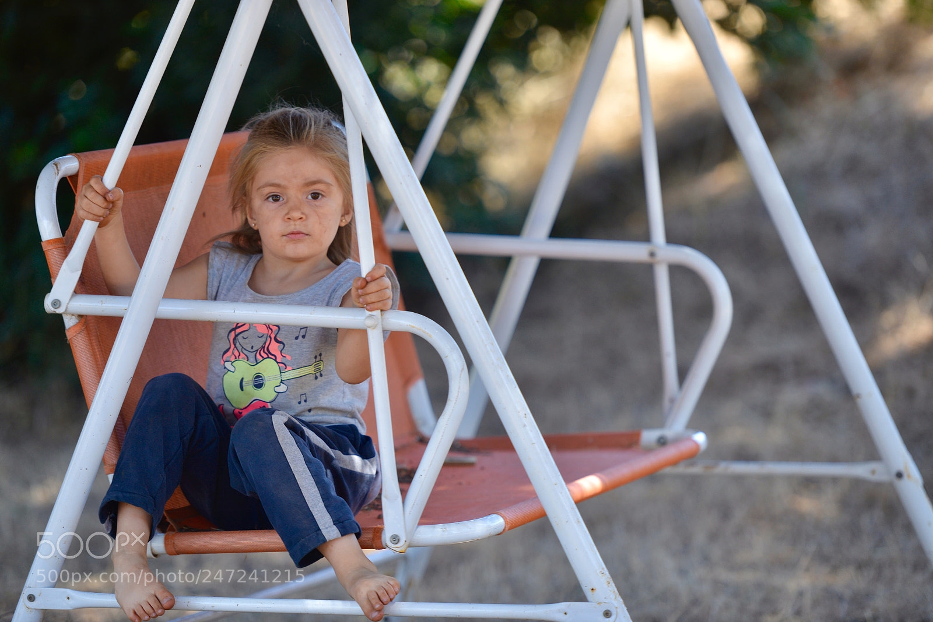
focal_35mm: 170
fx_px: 4407
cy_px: 311
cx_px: 466
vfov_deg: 8.1
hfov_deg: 12.1
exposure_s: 1/500
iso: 250
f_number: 2.8
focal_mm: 170
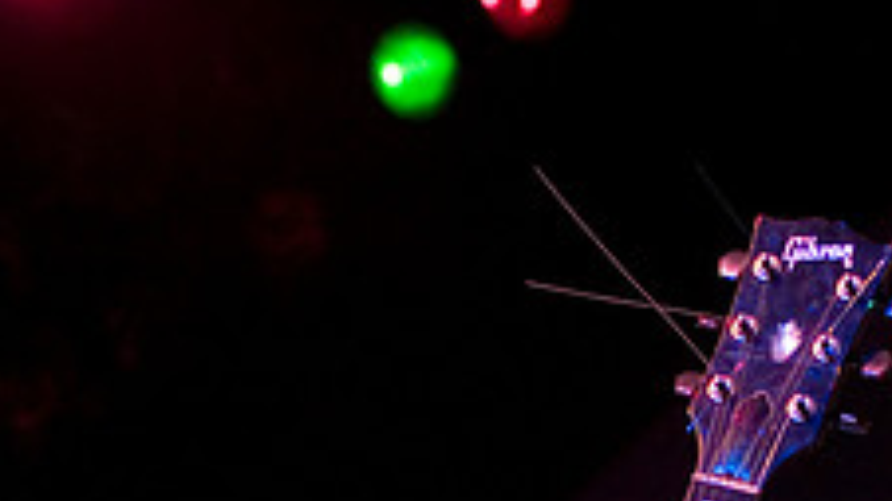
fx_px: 3807
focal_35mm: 161
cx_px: 691
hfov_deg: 13.3
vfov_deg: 7.4
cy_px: 690
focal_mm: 40
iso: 800
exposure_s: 1/125
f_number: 2.8
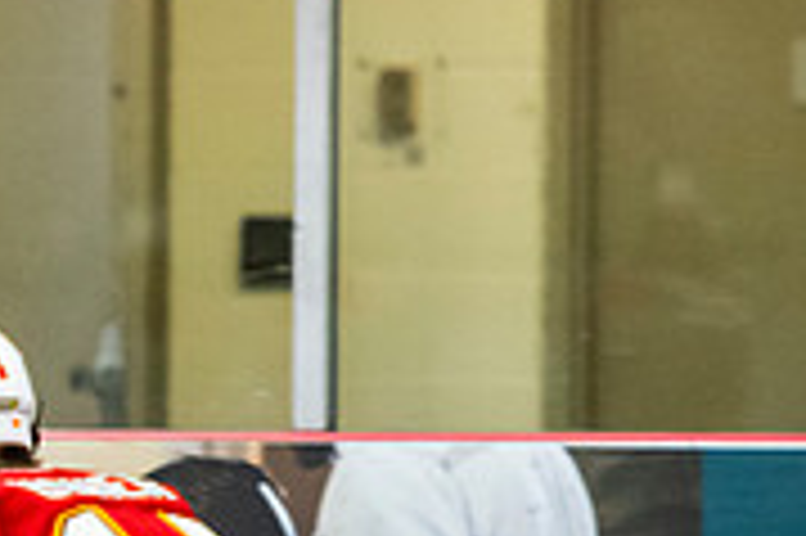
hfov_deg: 2.5
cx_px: -473
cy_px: 639
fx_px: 18632
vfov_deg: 1.6
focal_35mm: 833
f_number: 3.2
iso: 2000
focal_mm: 165
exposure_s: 1/640
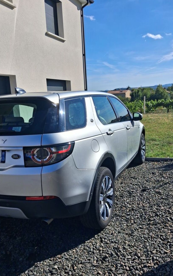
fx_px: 219
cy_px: 138
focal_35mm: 29
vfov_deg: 64.6
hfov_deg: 43.1
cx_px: 93
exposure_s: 1/1179
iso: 20
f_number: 1.8
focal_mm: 4
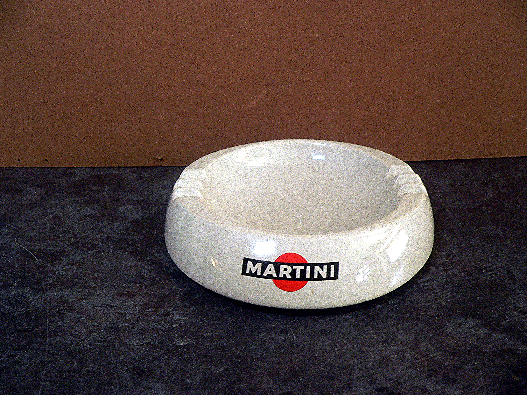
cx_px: 264
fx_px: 548
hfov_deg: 51.4
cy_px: 198
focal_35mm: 36
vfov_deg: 39.7
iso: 400
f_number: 2.8
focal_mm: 6
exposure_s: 1/13
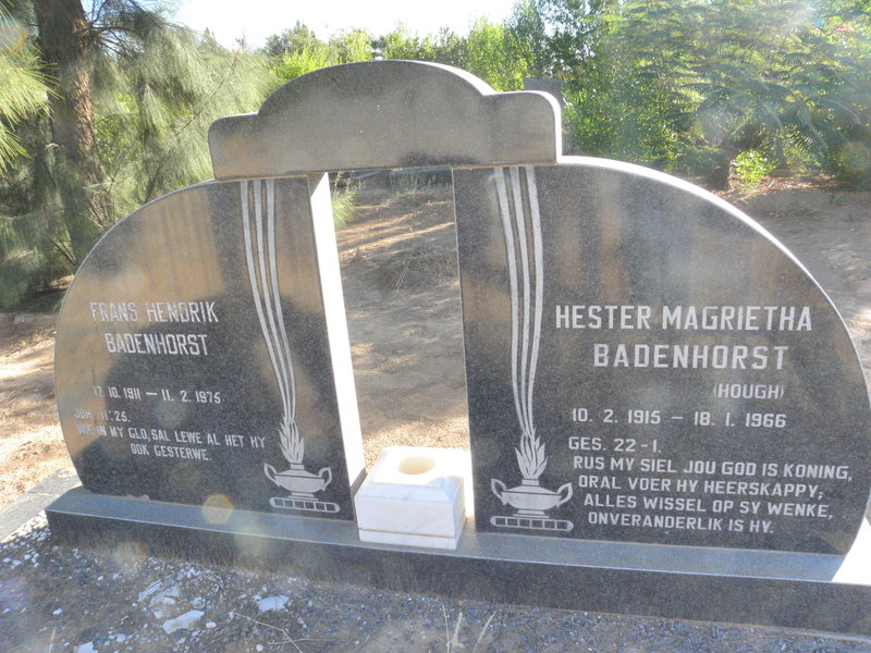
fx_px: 654
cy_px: 326
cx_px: 436
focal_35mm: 26
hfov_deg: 67.3
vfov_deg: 53.1
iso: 200
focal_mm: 4.6
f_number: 5.6
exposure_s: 1/160
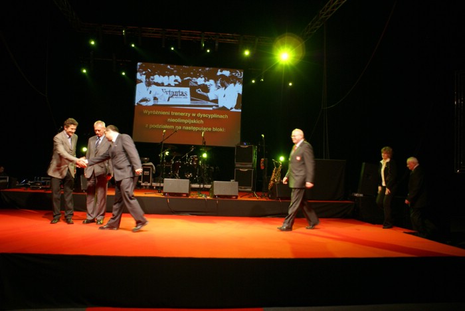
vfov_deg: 48.0
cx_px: 232
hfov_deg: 67.3
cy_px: 156
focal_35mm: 27
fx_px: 349
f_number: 3.5
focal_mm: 18
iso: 320
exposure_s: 1/30
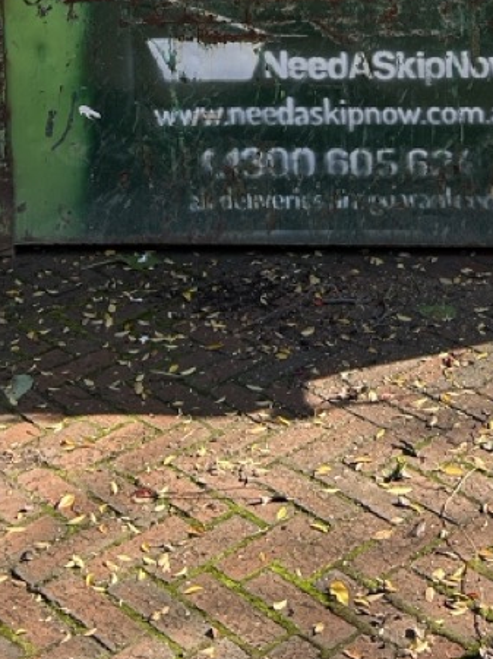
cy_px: -233
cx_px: 322
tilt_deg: -2.0
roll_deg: +3.5
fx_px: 1407
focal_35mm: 74
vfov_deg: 23.0
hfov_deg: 19.8
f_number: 1.5
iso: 50
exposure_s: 1/728
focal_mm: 5.7
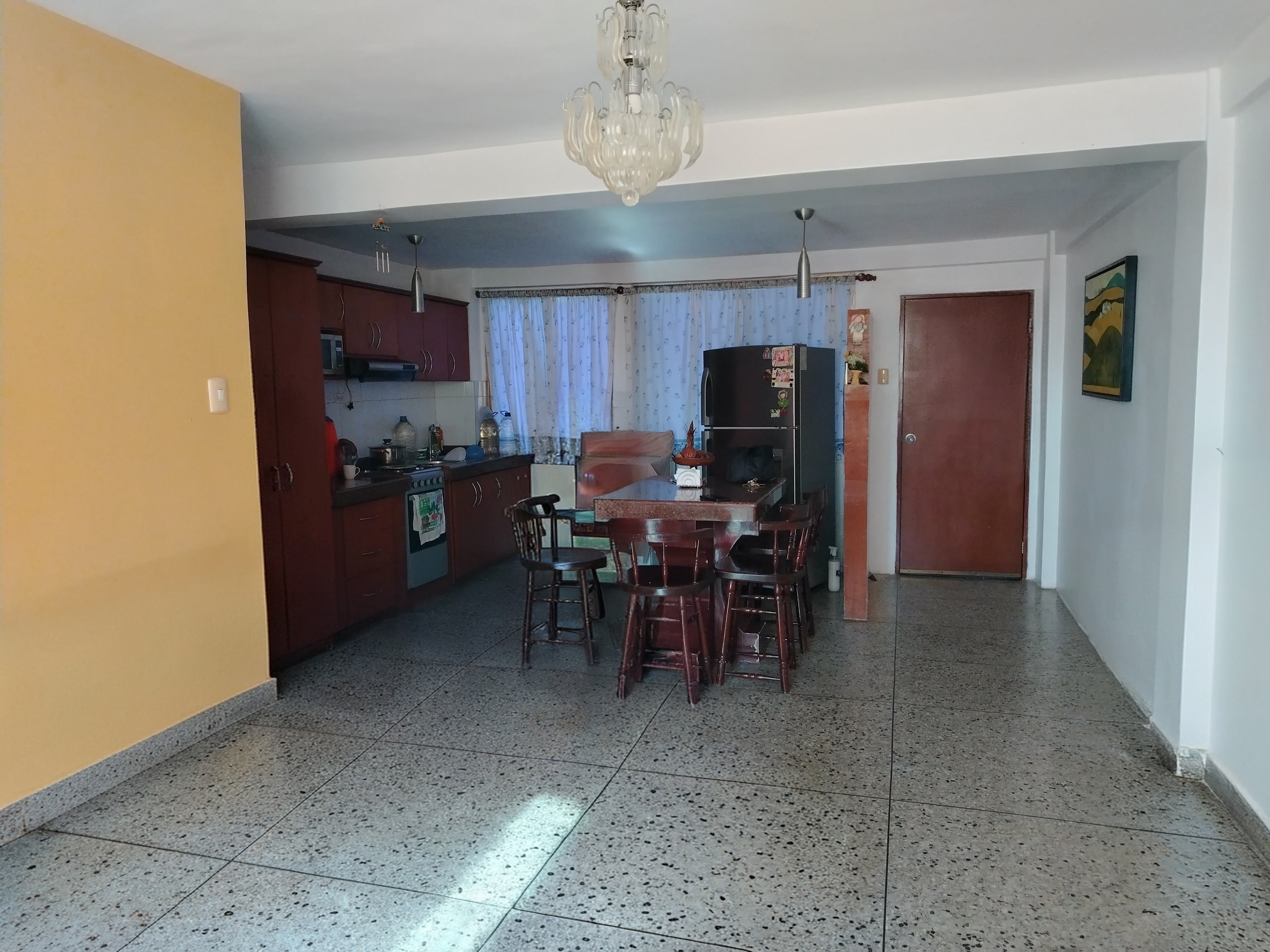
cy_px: 476
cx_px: 635
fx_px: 881
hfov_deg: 71.6
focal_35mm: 24
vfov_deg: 56.8
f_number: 1.75
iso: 897
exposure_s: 1/100
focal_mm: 5.25
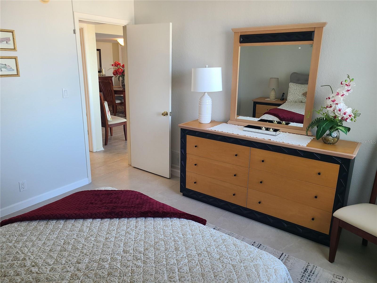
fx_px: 283
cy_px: 142
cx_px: 188
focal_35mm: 26
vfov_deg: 53.1
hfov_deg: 67.3
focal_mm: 5.4
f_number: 1.8
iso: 100
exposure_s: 1/60
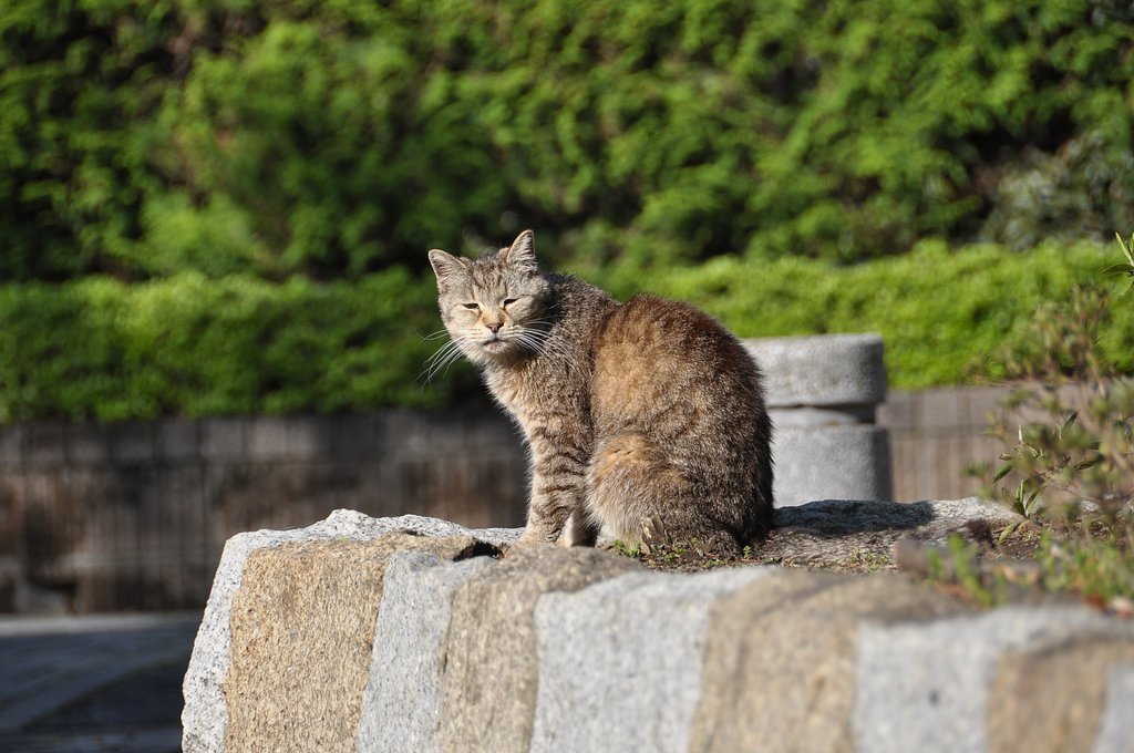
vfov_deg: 4.6
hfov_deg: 6.9
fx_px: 9438
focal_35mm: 300
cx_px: 567
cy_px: 376
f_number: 5.6
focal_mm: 200
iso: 320
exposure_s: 1/1000
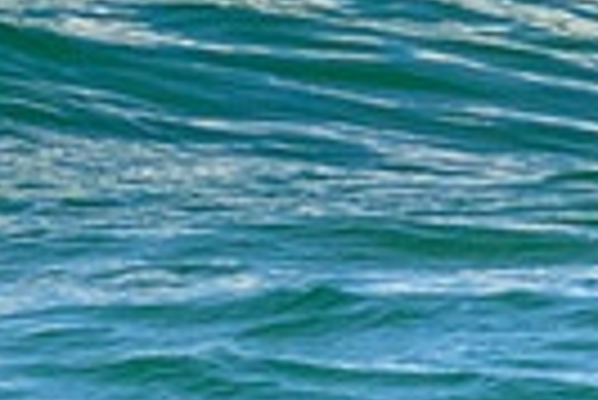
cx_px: -366
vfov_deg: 0.3
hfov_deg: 0.4
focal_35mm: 4783
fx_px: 79537
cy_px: -249
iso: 1100
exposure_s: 1/2000
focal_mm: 800
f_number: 11
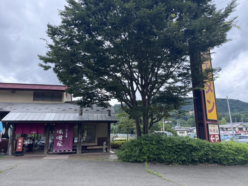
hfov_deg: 71.6
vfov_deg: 56.8
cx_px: 124
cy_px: 93
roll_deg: +0.9
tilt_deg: +12.6
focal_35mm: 24
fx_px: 172
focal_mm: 6.76
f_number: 1.78
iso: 80
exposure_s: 1/1285
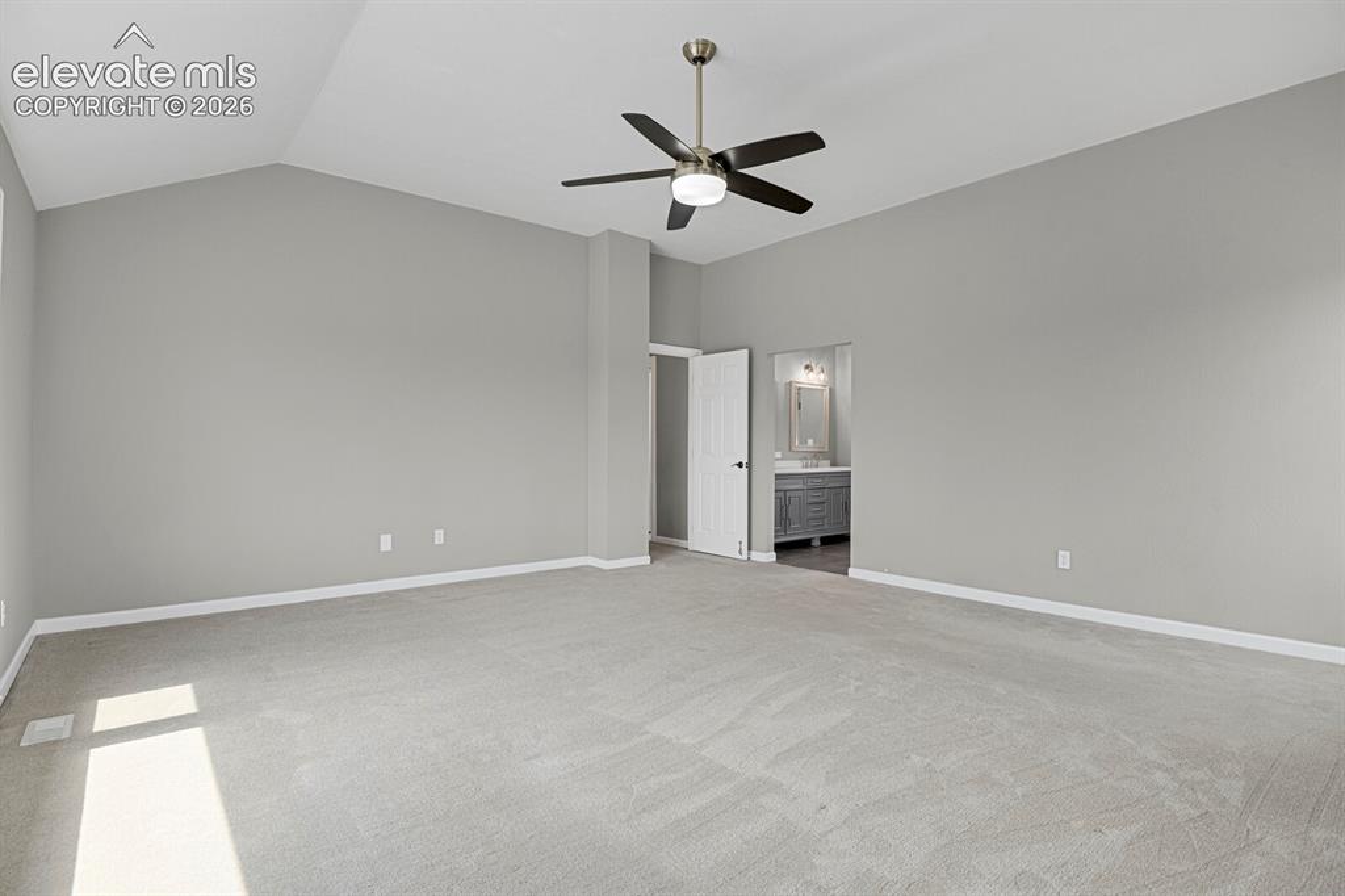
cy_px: 448
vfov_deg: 70.4
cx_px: 672
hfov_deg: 93.3
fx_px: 635
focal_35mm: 17
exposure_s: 1/2.5
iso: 250
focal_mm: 17
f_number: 6.3
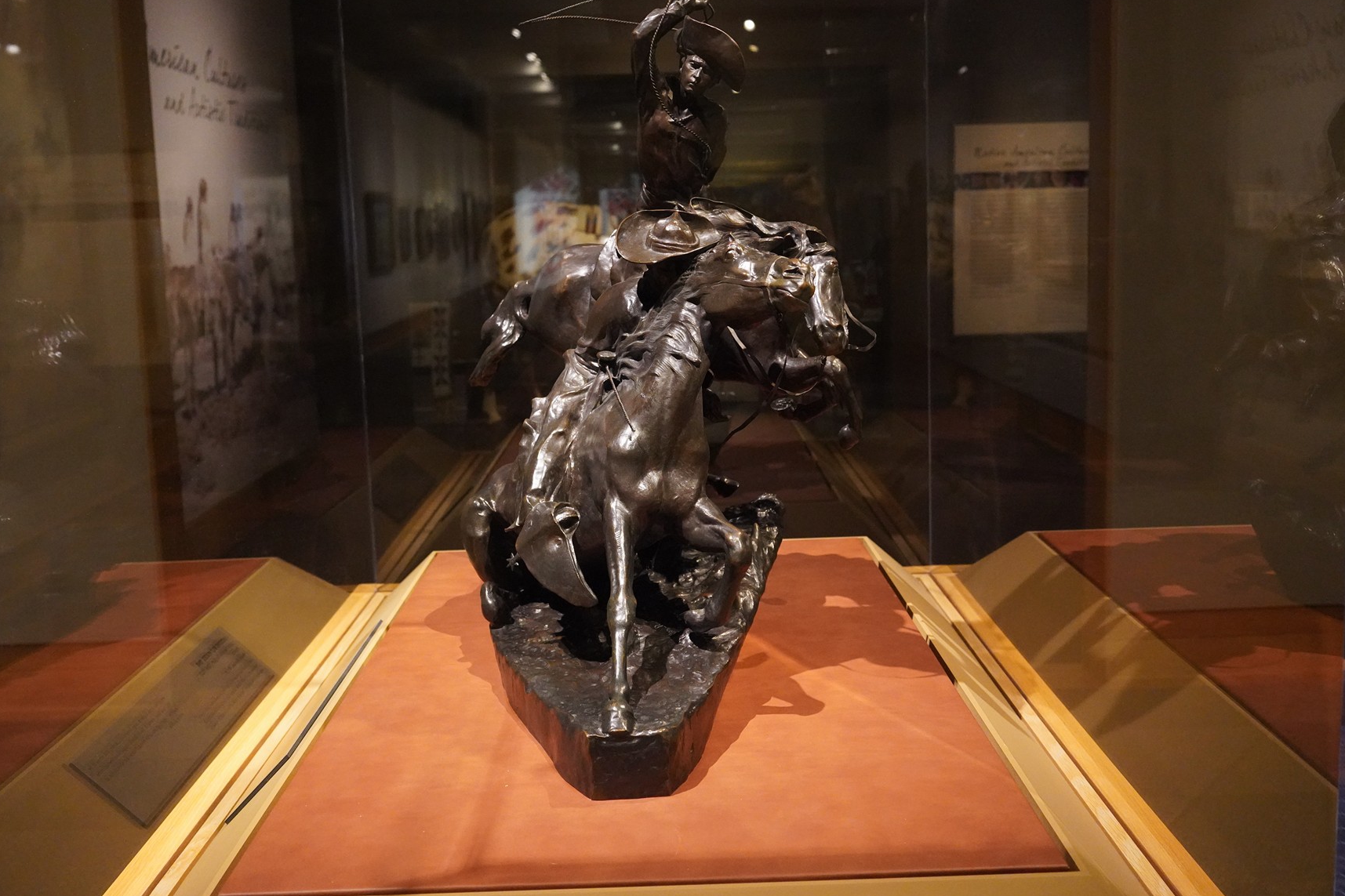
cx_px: 669
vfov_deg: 37.8
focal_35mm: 35
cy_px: 389
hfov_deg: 54.4
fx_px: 1307
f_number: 5.6
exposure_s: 1/100
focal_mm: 30
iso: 8000
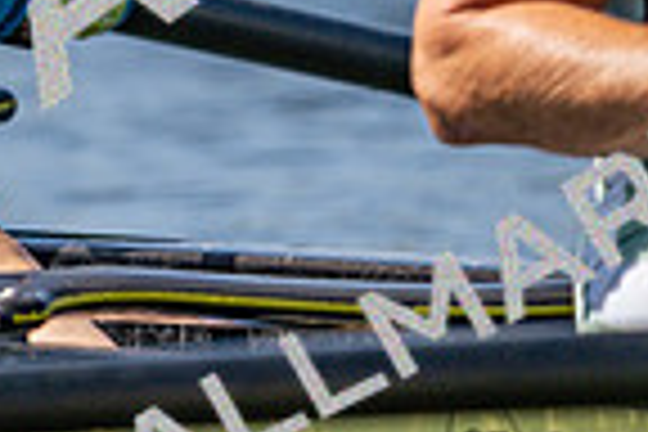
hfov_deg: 1.4
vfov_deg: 0.9
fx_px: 26116
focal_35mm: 1451
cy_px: -317
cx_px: -369
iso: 320
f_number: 6.3
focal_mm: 359
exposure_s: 1/2000
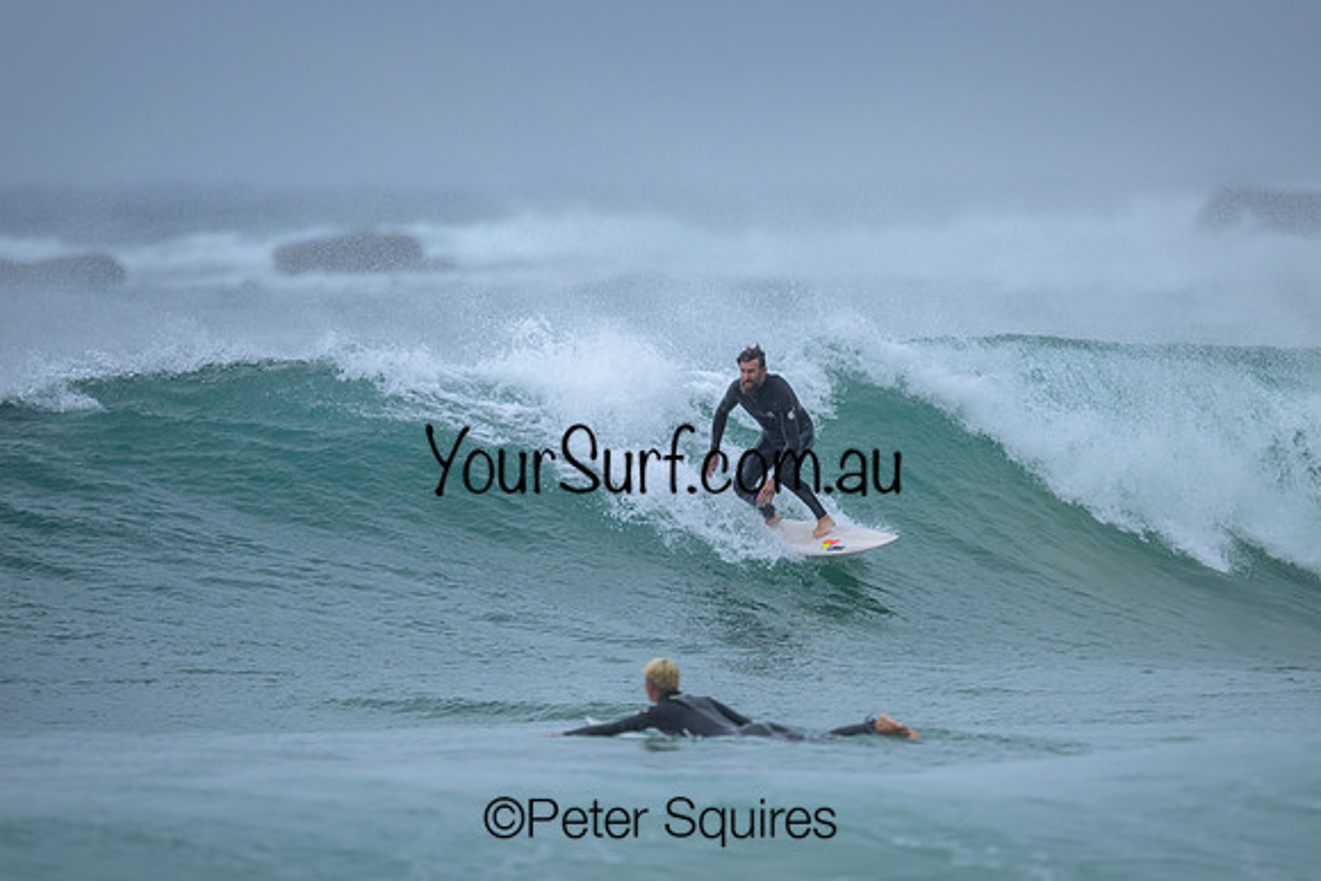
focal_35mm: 800
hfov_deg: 2.6
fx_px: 29361
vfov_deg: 1.7
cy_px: 440
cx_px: 660
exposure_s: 1/2000
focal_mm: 800
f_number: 6.3
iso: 220
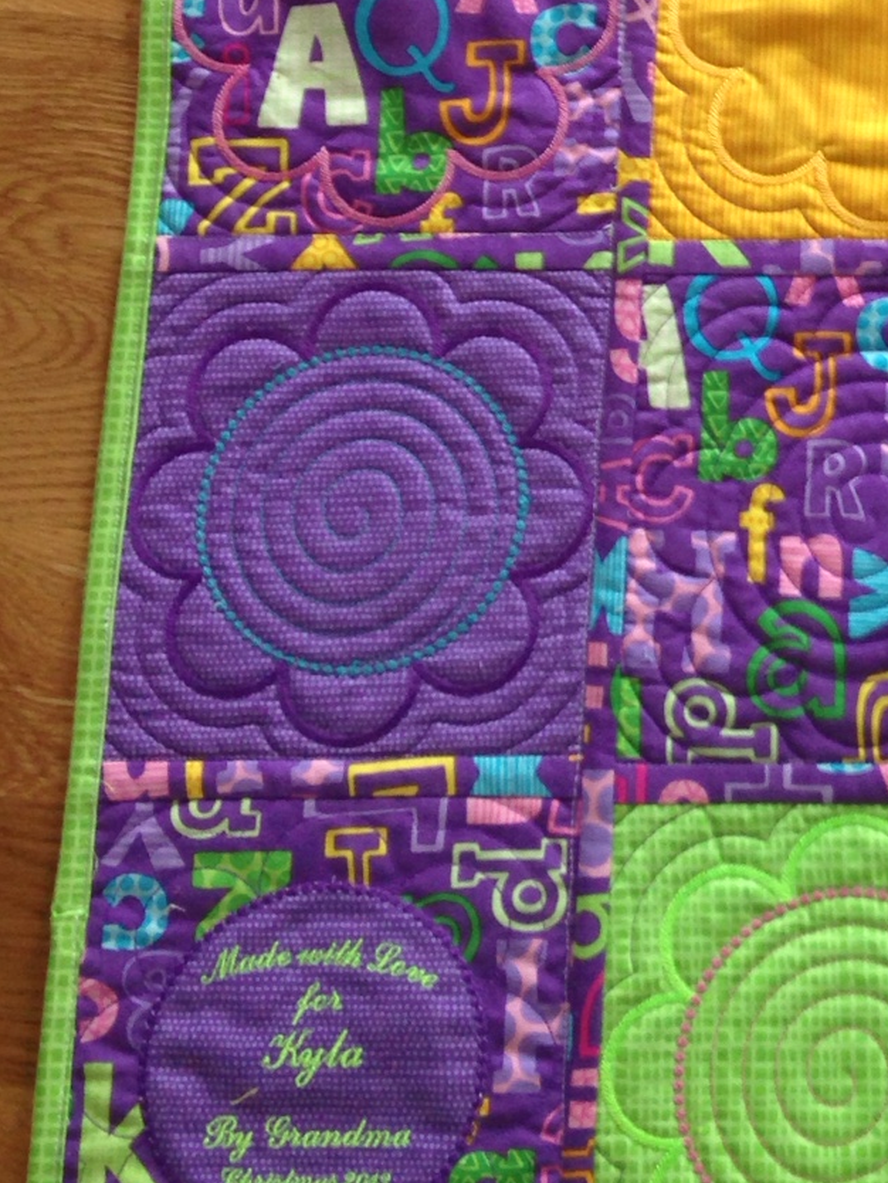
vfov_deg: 23.6
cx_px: 1064
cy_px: 170
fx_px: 2769
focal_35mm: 81
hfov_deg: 17.4
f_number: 2.4
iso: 80
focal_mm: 4.12
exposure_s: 1/20
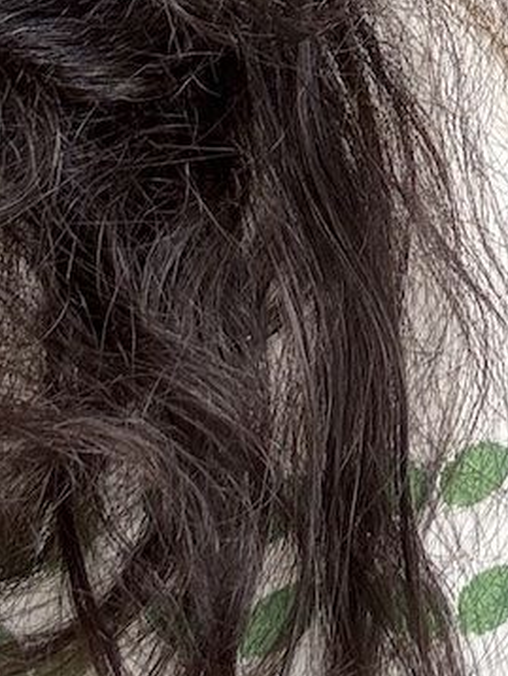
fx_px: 2208
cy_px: -400
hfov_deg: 12.7
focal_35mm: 113
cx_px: 679
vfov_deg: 15.7
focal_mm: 2.69
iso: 25
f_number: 1.9
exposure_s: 1/121
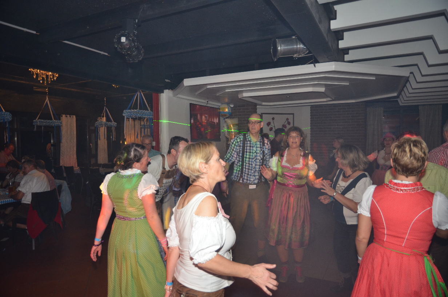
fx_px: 298
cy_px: 148
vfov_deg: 52.9
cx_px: 224
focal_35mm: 24
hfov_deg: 73.9
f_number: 4
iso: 800
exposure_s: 1/60
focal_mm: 16
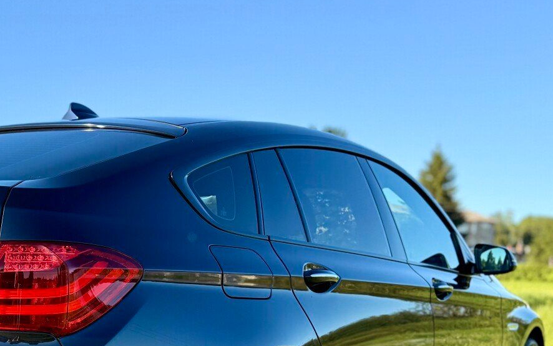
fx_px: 844
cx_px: 64
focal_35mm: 56
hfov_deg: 34.4
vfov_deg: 22.1
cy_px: 361
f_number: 1.78
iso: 100
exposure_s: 1/1949
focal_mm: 6.76
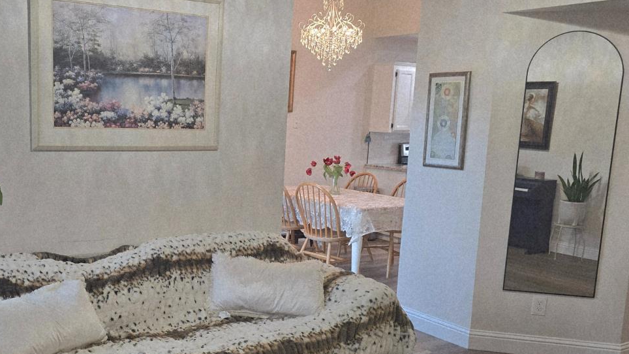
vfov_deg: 30.2
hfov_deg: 50.3
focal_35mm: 39
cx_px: 189
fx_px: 650
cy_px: 229
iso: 125
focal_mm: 6.3
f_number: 1.7
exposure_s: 1/120
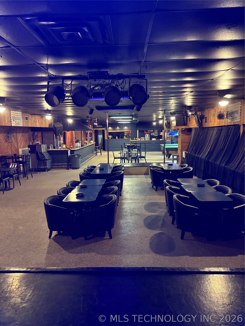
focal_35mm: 26
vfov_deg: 67.3
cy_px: 163
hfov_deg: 53.1
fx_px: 245
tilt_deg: -8.2
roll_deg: +1.1
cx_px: 122
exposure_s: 1/30
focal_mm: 5.96
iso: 800
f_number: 1.6
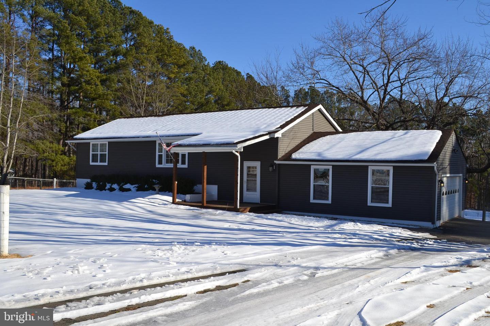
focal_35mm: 33
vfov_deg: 40.0
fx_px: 449
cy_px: 163
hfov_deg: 57.2
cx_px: 245
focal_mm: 22
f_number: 8
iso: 100
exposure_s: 1/250
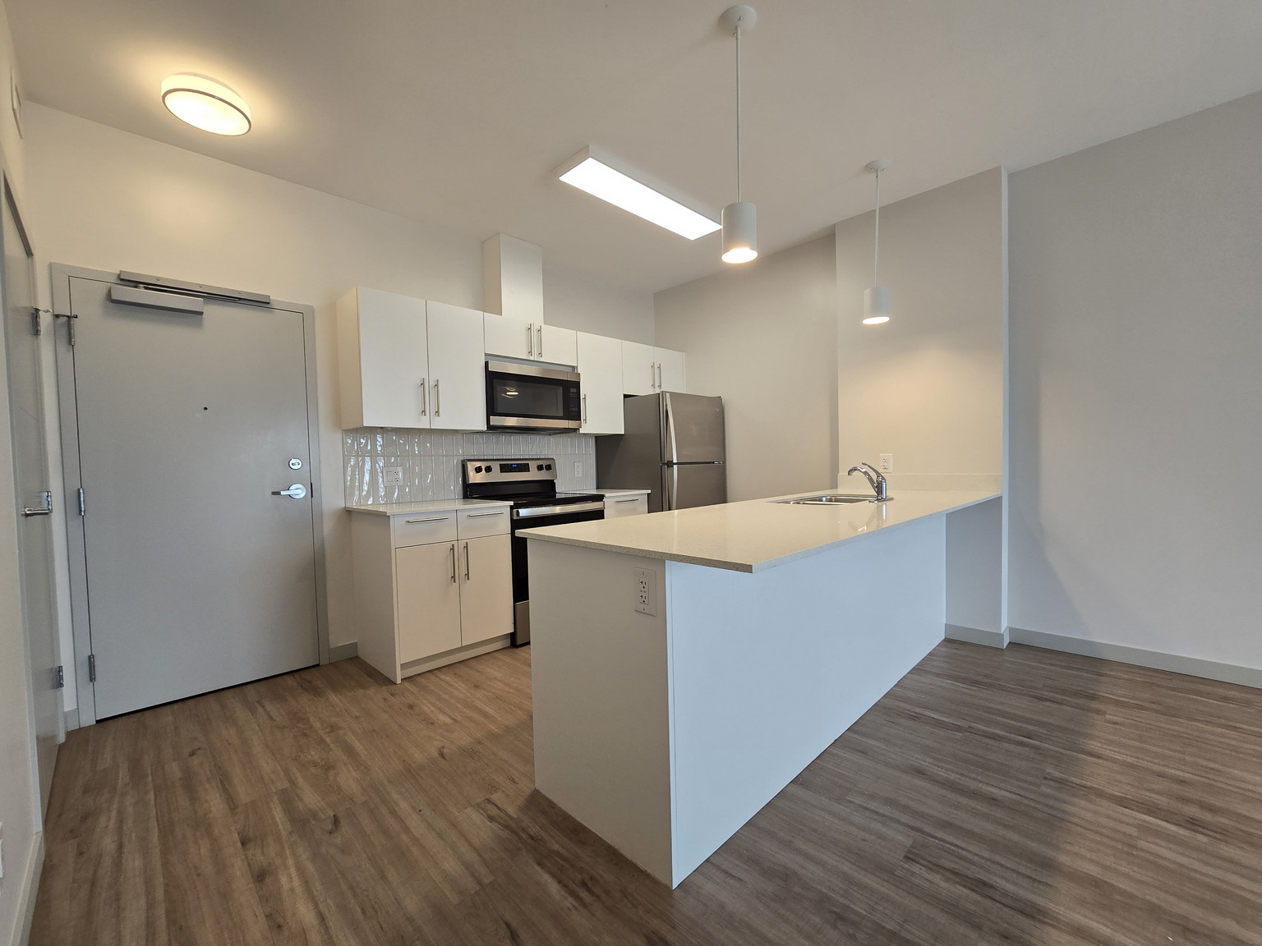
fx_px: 474
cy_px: 473
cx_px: 631
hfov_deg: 106.2
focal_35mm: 13
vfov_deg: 89.9
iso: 64
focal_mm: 2.2
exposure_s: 1/60
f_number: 2.2
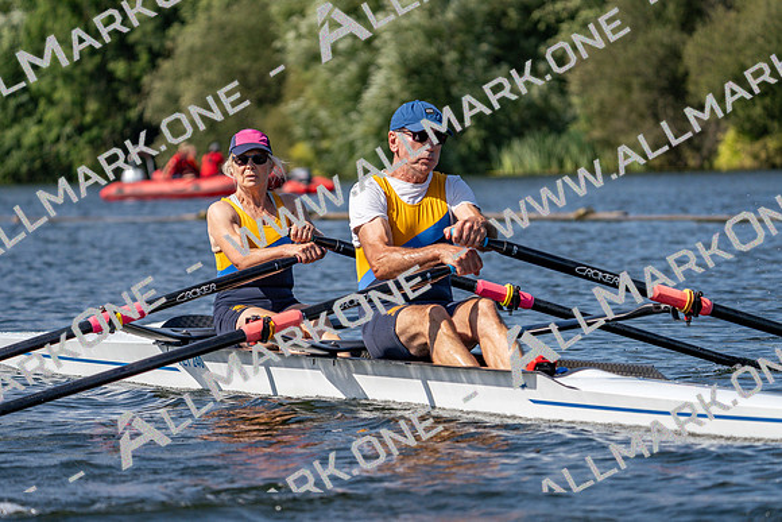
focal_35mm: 225
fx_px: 4888
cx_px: 391
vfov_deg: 6.1
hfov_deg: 9.1
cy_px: 261
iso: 200
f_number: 5.6
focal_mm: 225
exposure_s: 1/2000
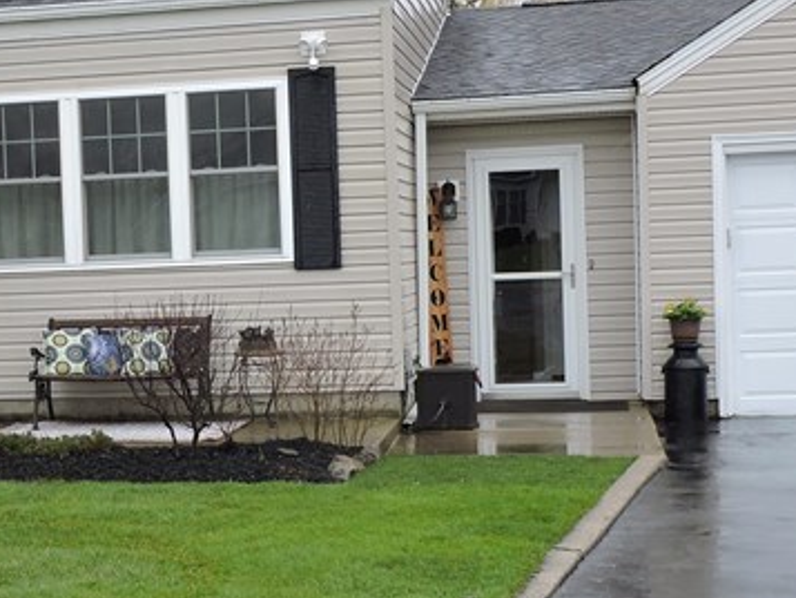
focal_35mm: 86
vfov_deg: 17.2
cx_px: 80
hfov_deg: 22.2
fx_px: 1978
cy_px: 348
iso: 100
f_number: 3.1
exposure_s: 1/500
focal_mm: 5.4
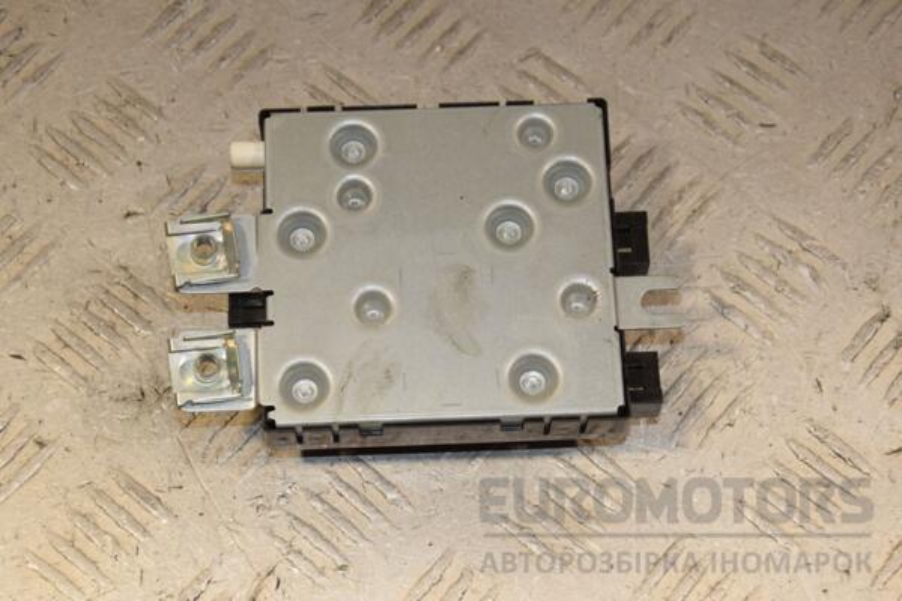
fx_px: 1954
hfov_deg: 26.0
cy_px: 300
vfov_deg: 17.5
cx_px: 451
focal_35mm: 78
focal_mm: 52
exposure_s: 1/200
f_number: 8
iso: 800
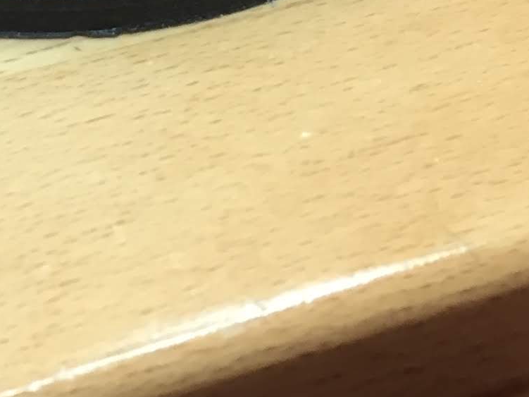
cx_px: -149
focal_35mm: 126
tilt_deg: -36.1
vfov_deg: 10.7
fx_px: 1925
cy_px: -416
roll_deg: -0.6
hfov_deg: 15.0
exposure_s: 1/40
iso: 32
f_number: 2.2
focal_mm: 4.15
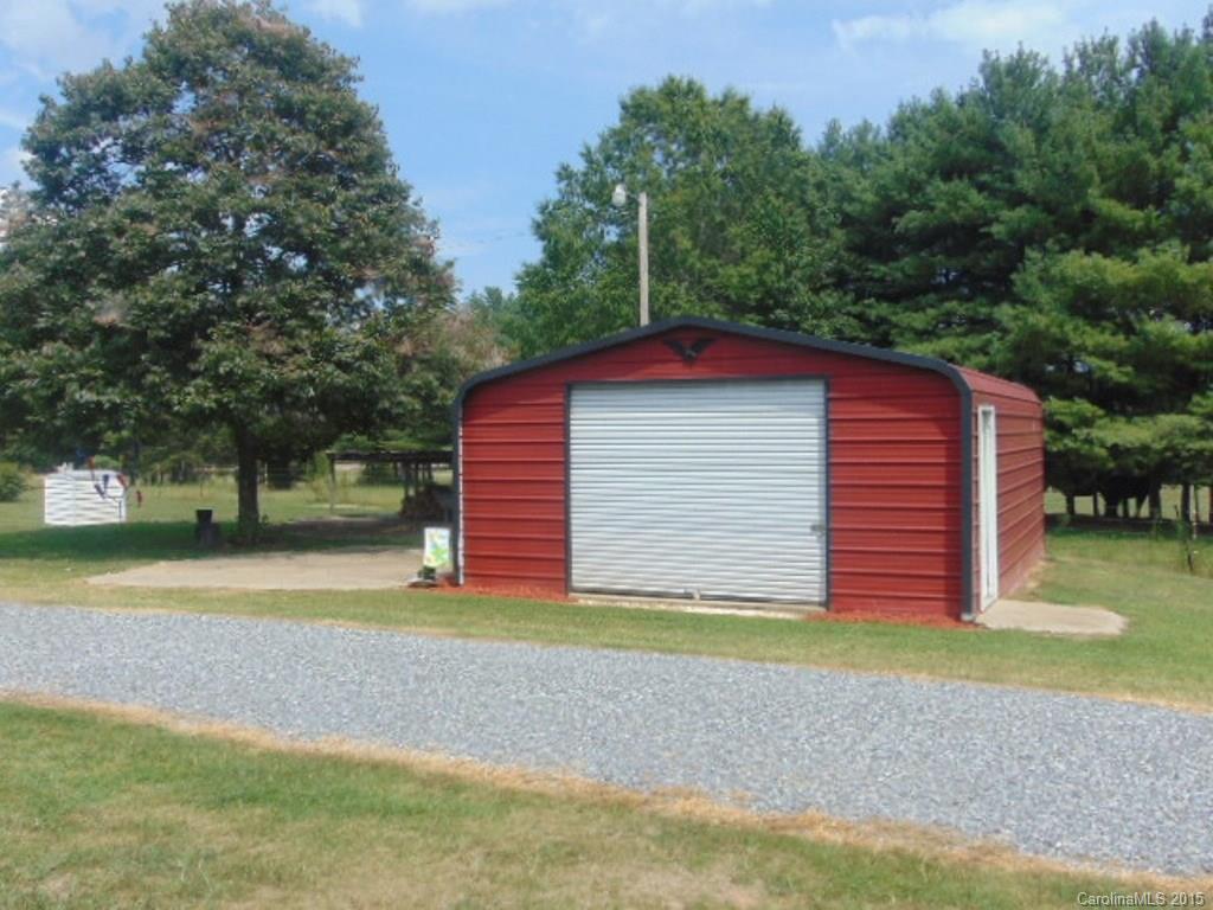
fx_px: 1156
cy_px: 455
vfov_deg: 42.9
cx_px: 606
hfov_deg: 55.4
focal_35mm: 33
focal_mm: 5.8
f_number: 8.2
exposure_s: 1/160
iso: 80
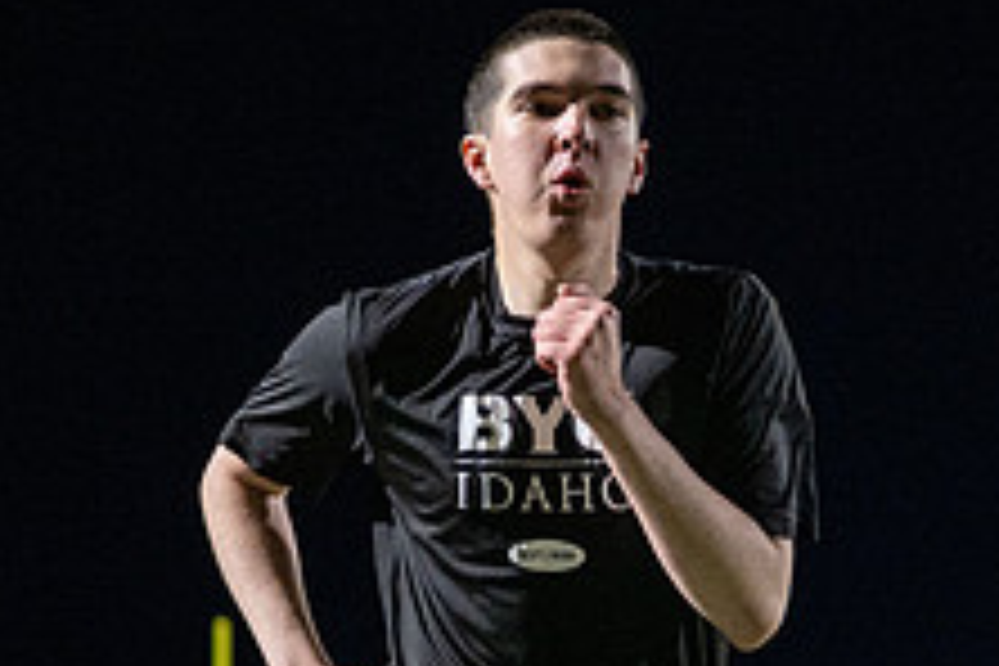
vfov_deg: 6.2
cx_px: 705
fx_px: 6132
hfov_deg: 9.3
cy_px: 600
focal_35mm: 221
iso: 2000
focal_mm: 70
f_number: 2.8
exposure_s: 1/250
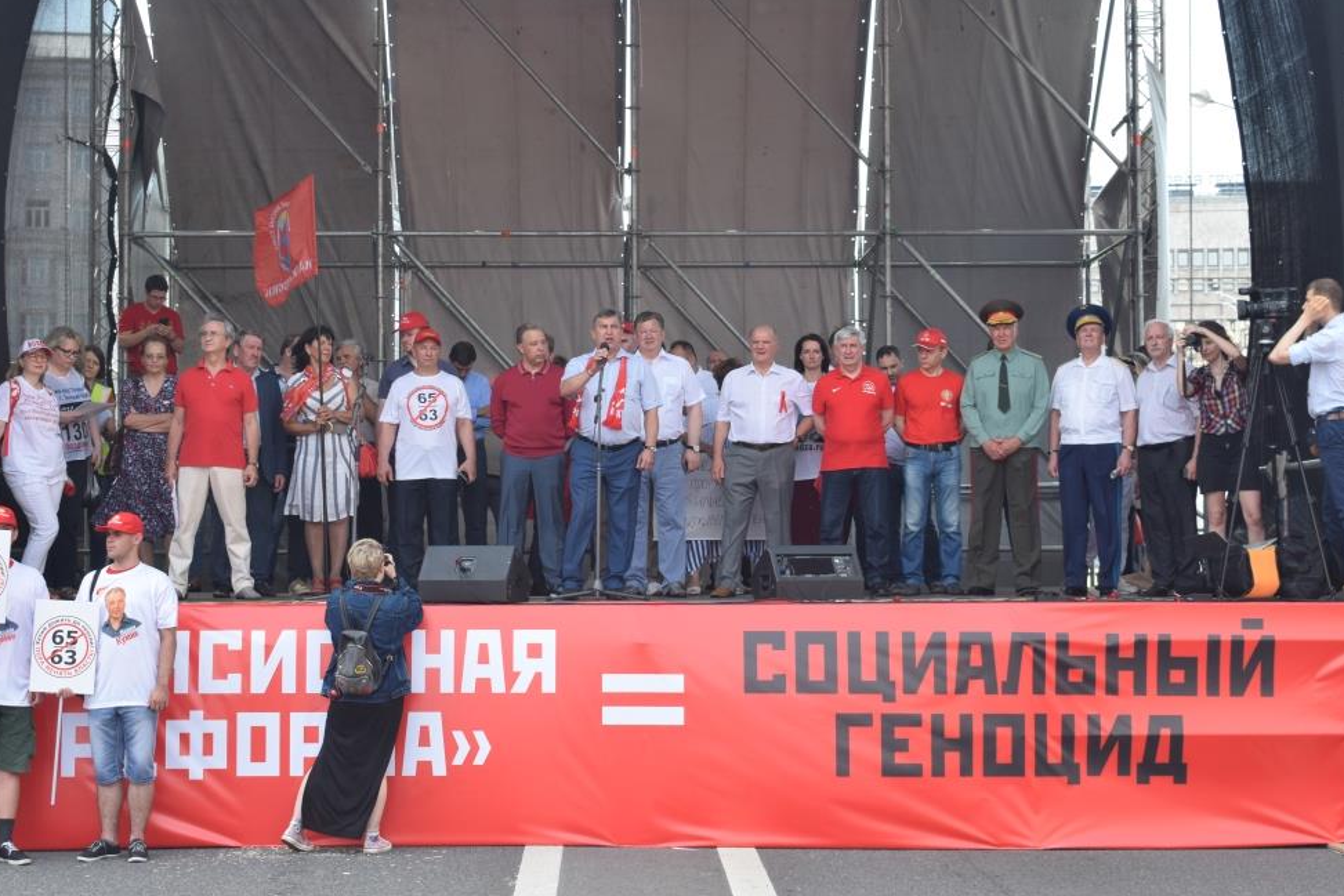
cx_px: 644
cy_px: 441
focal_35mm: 60
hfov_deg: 33.4
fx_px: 2240
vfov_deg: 22.6
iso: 360
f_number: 8
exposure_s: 1/250
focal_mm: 38
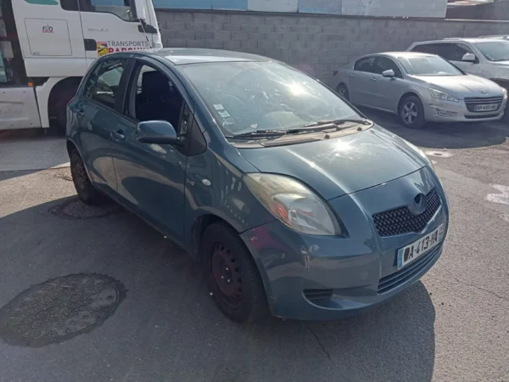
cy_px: 191
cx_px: 254
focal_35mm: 28
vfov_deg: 49.7
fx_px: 412
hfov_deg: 63.4
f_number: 2.2
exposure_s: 1/622
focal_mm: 3.46
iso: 100
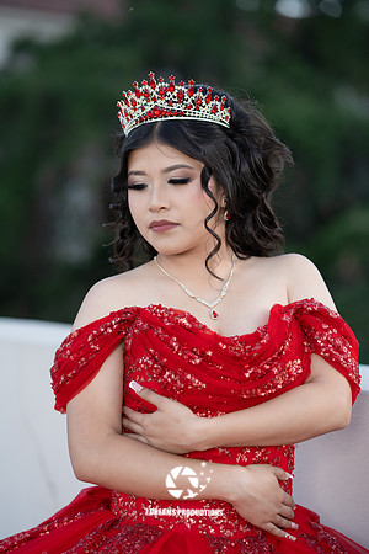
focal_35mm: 85
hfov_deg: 16.1
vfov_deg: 23.9
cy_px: 277
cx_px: 184
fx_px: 1307
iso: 160
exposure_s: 1/125
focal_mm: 85
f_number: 2
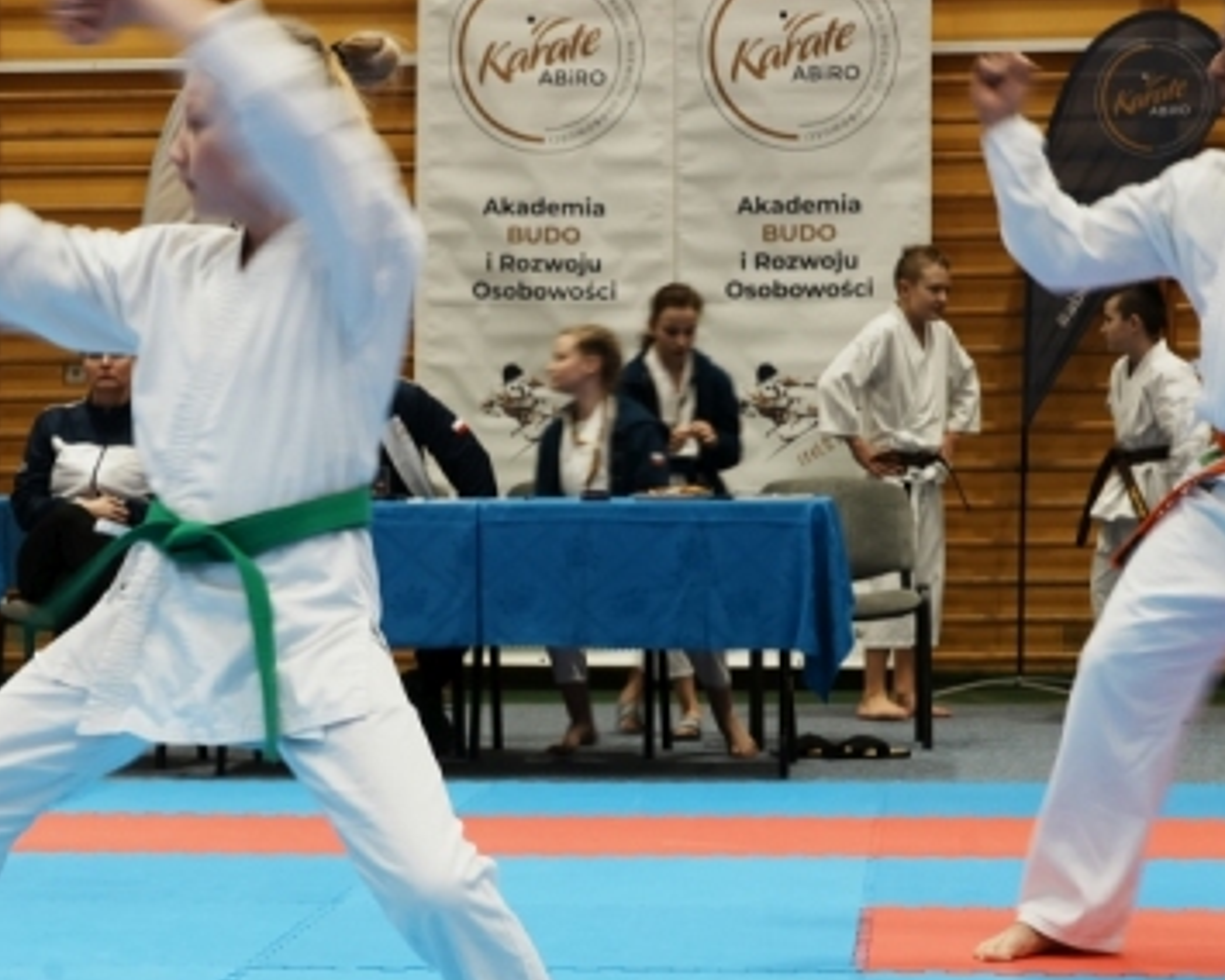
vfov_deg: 14.0
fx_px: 3988
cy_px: 606
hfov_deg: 17.4
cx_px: 380
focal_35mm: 110
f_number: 11
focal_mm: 52
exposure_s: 1/13
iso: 640
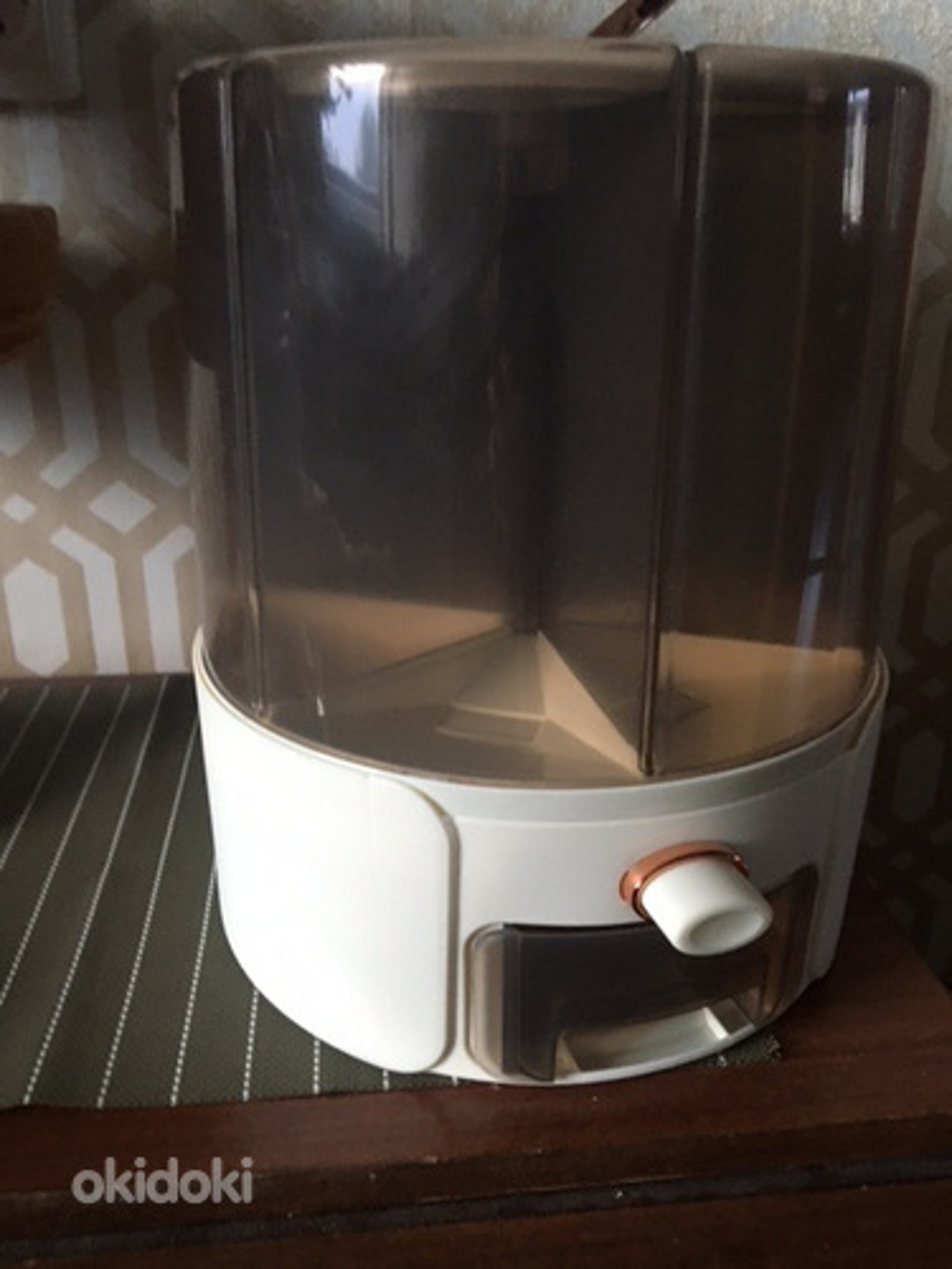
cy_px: 634
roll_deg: -1.5
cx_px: 476
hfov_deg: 48.2
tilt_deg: -20.7
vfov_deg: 61.7
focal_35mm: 29
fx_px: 1063
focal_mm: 4.15
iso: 200
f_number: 2.2
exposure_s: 1/20
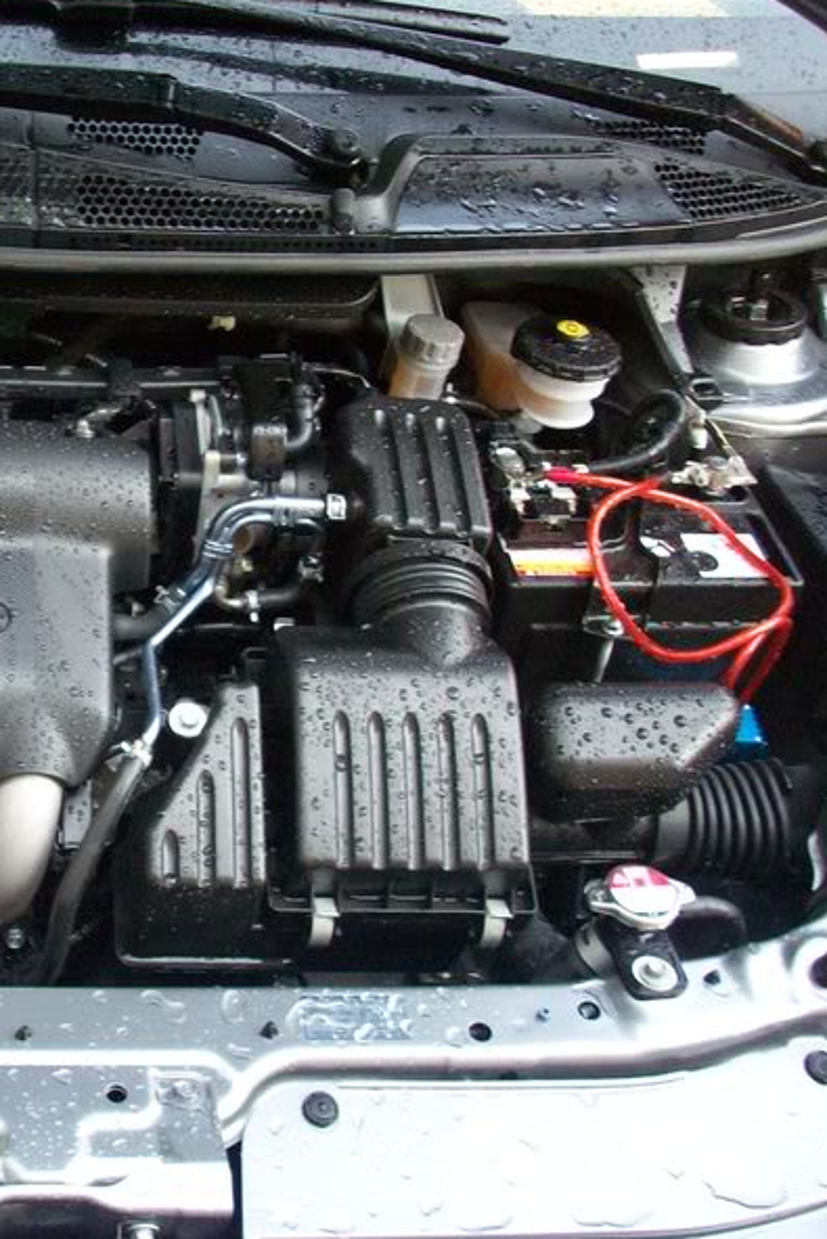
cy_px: 613
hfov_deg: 24.8
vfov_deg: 38.2
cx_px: -2
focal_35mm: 52
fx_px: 1791
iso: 111
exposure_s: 1/64
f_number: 2.8
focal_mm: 6.2
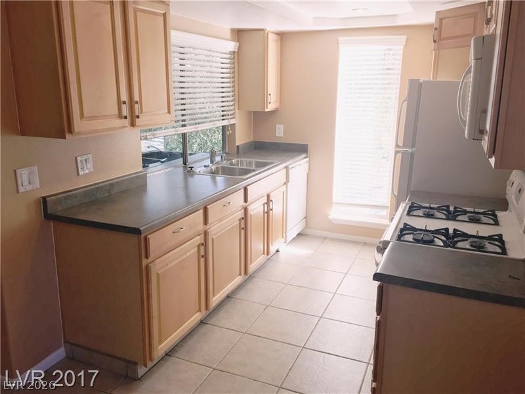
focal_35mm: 29
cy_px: 197
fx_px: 440
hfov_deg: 61.7
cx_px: 262
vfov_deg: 48.2
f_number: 2.2
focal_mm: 4.15
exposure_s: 1/120
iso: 32
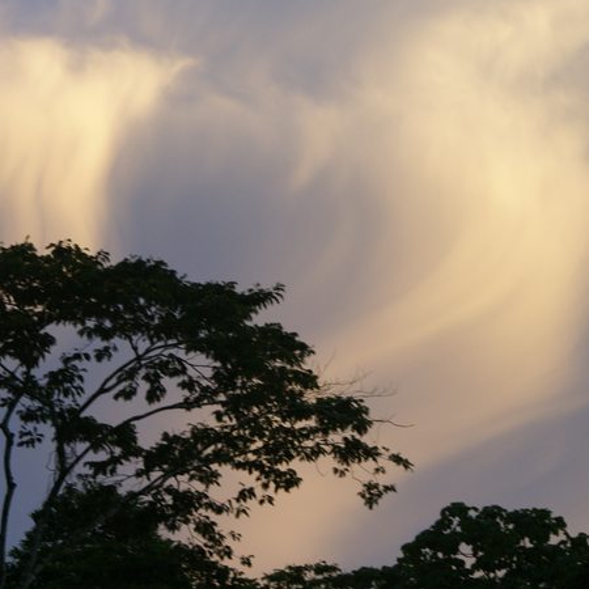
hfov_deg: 9.8
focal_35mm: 178
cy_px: 361
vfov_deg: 9.8
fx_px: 3427
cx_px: 211
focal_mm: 70
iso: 320
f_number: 5.6
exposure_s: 1/125
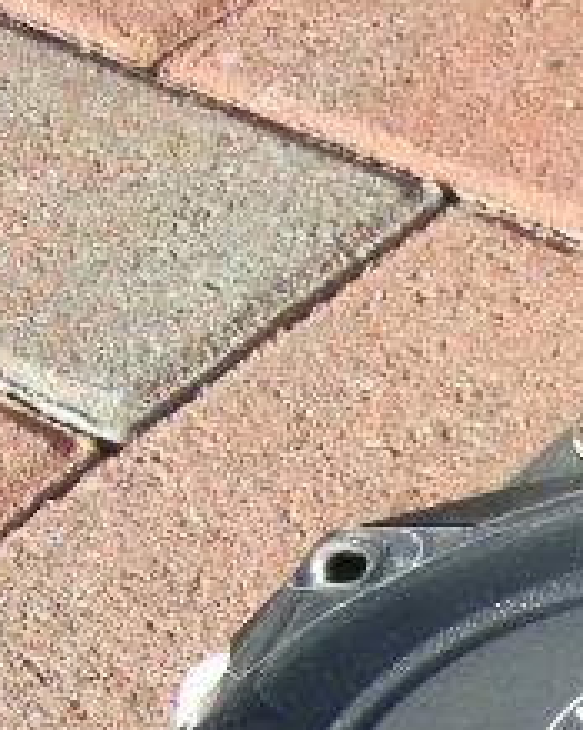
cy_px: 1133
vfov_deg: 11.5
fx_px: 3453
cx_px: 1556
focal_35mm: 160
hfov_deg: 8.5
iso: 64
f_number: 4.8
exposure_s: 1/196
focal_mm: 7.5
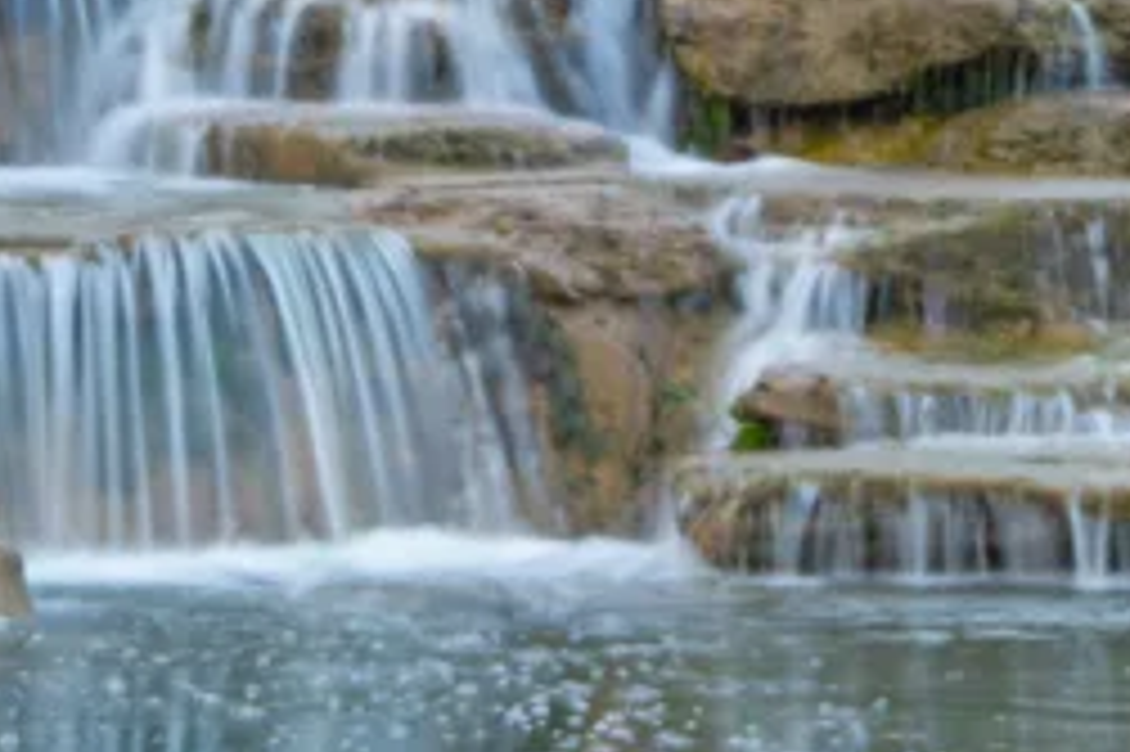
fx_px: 8720
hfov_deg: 7.4
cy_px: 63
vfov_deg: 4.9
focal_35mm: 278
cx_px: 275
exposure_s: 1.3
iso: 64
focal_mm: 78
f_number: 8
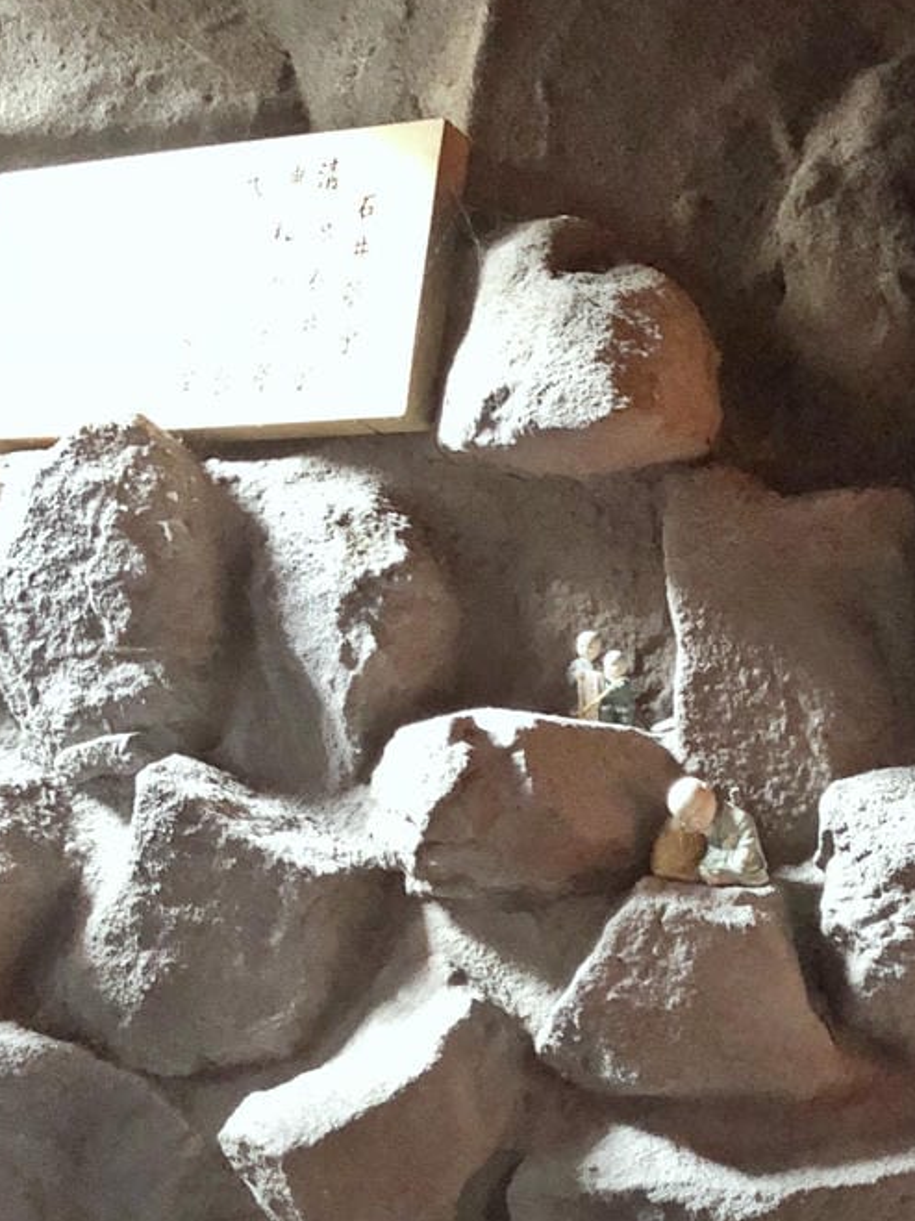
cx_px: 739
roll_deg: +0.8
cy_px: 1045
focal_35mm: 68
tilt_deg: -9.4
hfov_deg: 21.3
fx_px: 2397
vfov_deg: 27.7
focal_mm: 3.99
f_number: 1.8
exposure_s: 1/4
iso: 250
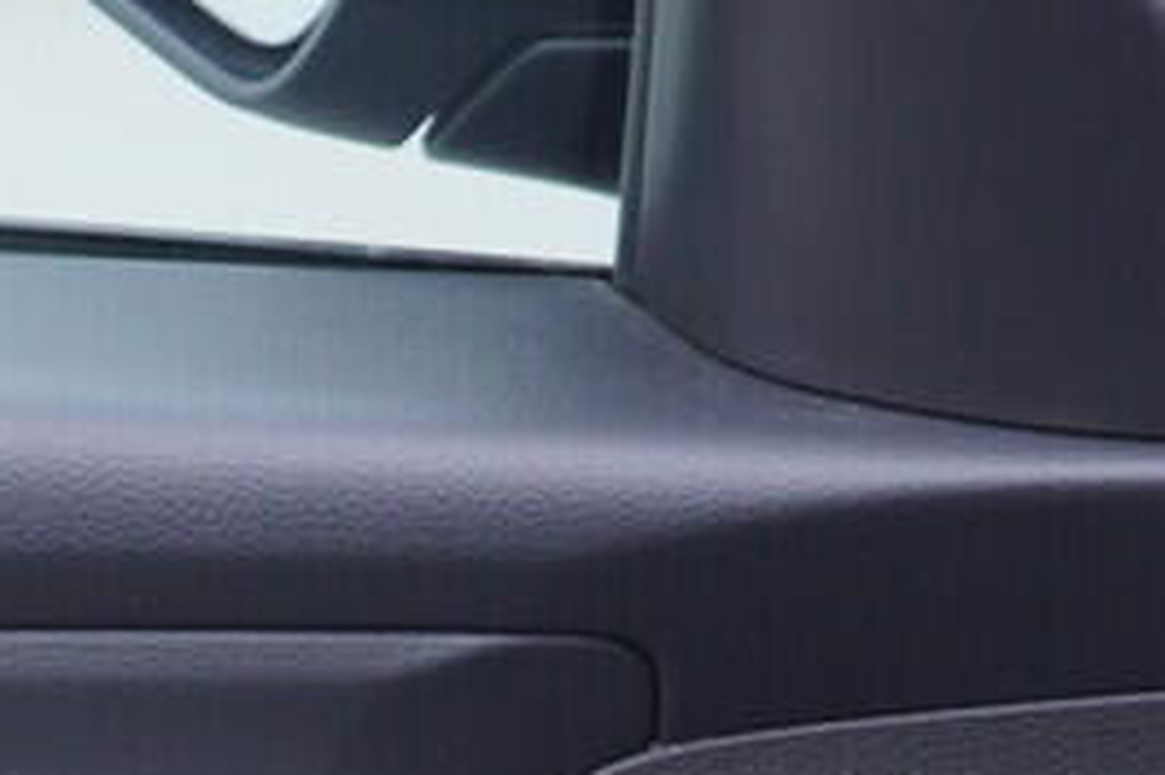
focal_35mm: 195
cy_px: 1786
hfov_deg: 9.5
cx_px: -1559
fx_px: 6306
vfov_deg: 6.7
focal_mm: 24
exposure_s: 1/40
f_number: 2.8
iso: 125
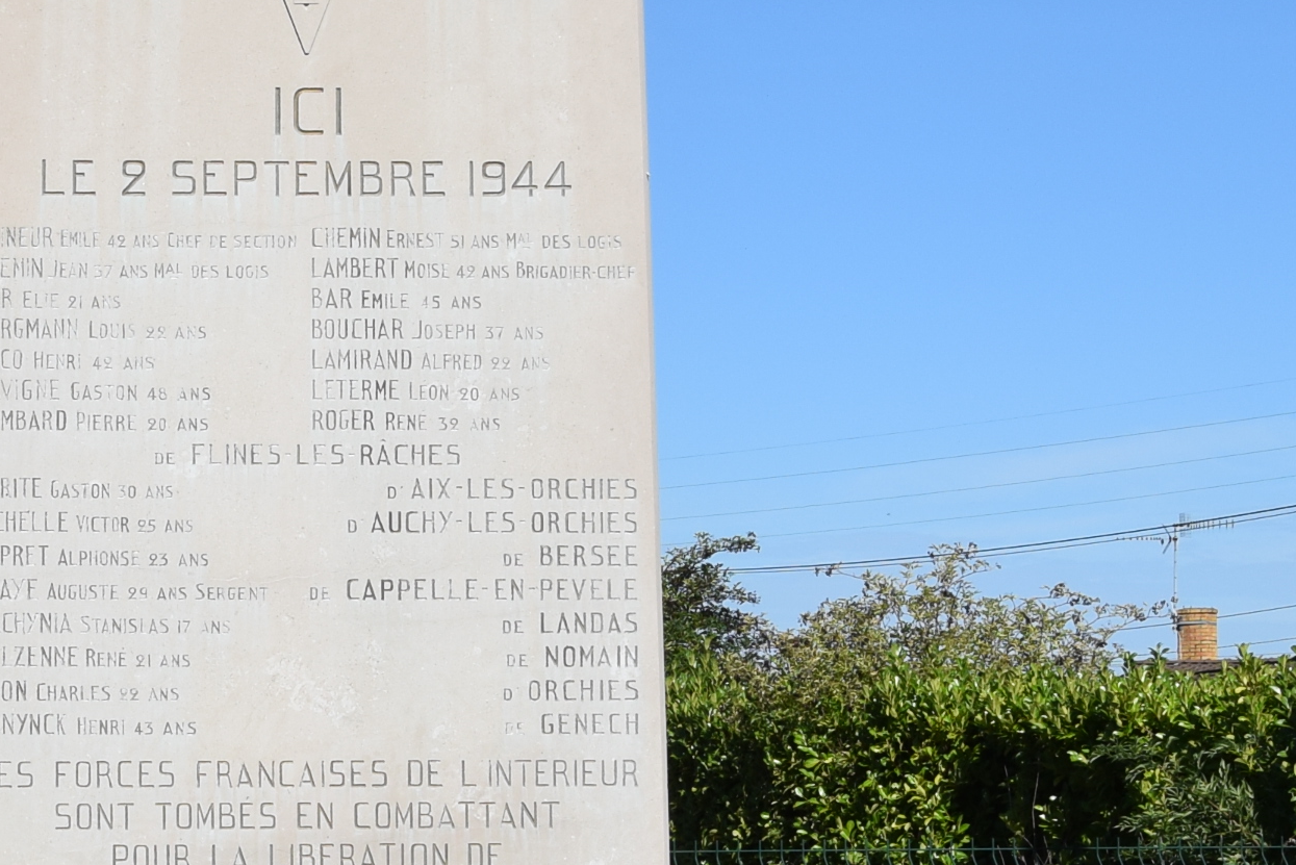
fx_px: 4681
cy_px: 689
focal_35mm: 130
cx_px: 364
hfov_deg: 15.7
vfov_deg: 10.5
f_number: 11
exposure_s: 1/500
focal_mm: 24
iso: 200
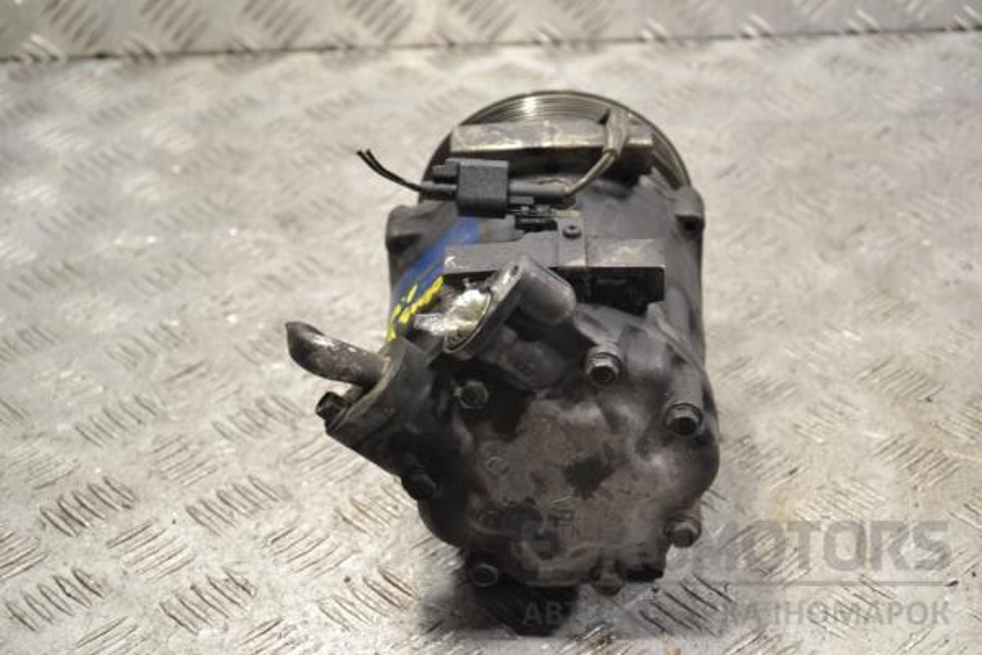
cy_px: 328
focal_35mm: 75
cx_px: 491
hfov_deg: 27.0
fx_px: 2046
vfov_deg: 18.2
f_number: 5
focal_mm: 50
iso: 800
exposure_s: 1/100
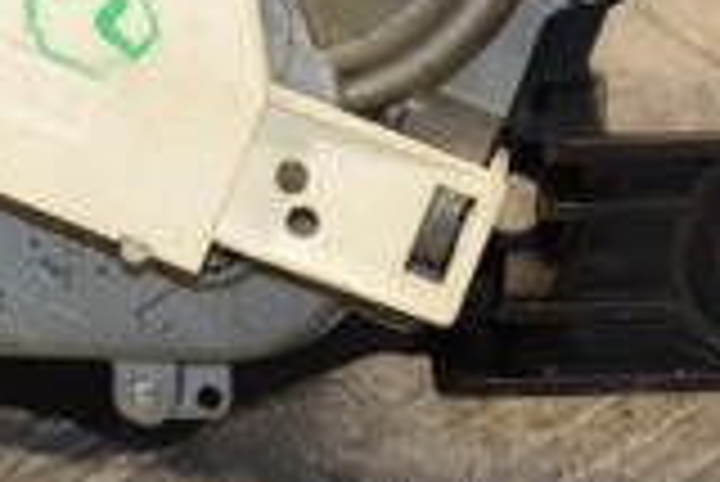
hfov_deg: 4.1
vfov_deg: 2.7
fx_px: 10129
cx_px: 36
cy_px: -63
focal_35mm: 506
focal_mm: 90
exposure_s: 1/200
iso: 800
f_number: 6.3
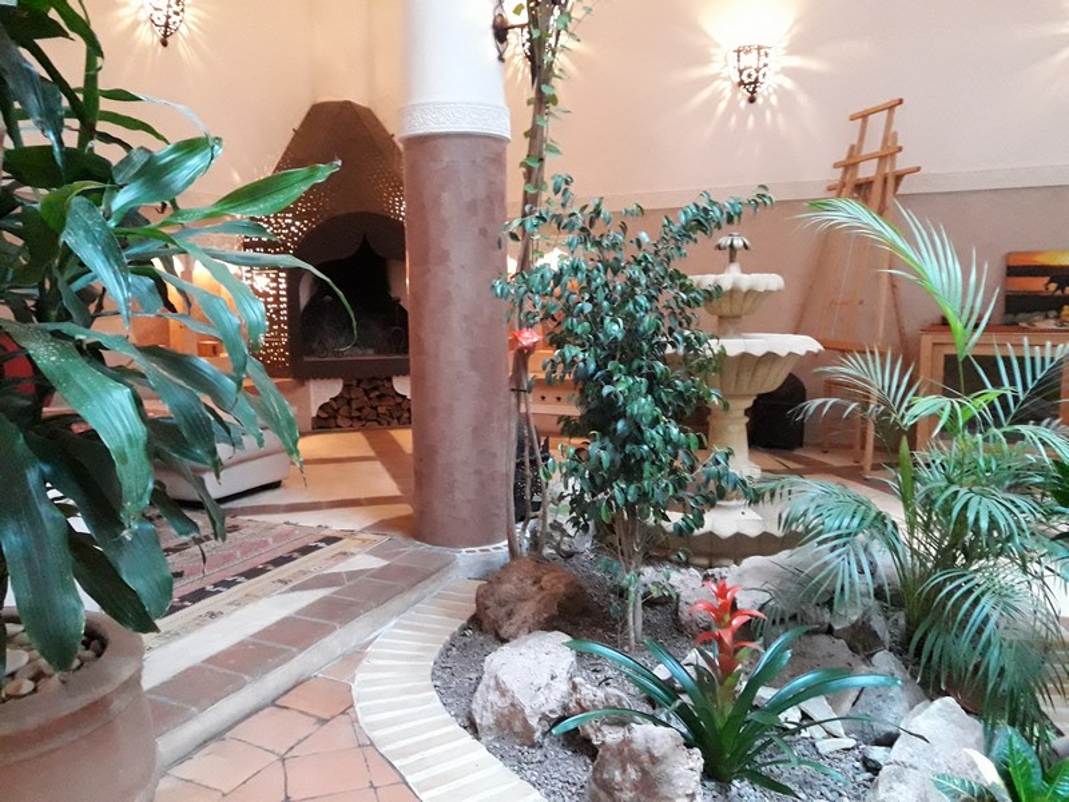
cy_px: 401
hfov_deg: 63.4
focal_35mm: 28
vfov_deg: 49.7
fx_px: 865
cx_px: 534
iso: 800
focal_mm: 3.7
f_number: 1.9
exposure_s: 1/17
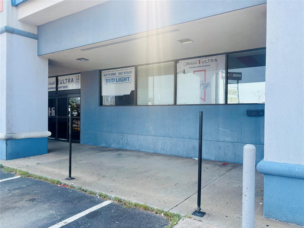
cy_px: 114
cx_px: 152
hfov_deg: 67.3
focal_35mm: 26
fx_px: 228
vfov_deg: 53.1
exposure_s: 1/907
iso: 50
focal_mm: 5.96
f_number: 1.6
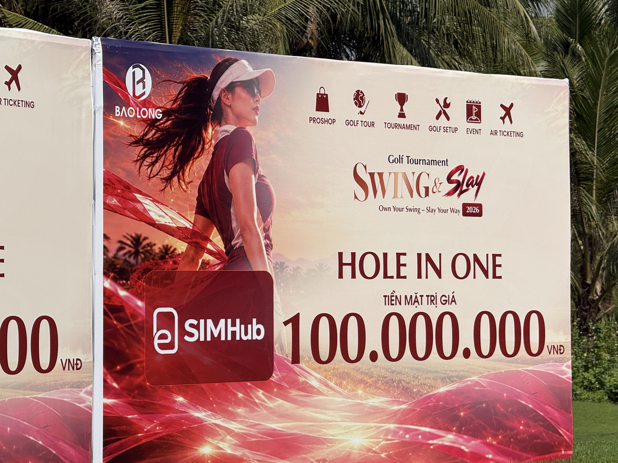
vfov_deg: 10.2
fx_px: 2589
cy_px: 263
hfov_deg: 13.6
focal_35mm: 145
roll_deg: -0.4
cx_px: 349
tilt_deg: +0.9
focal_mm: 15.66
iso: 50
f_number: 2.8
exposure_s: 1/3195
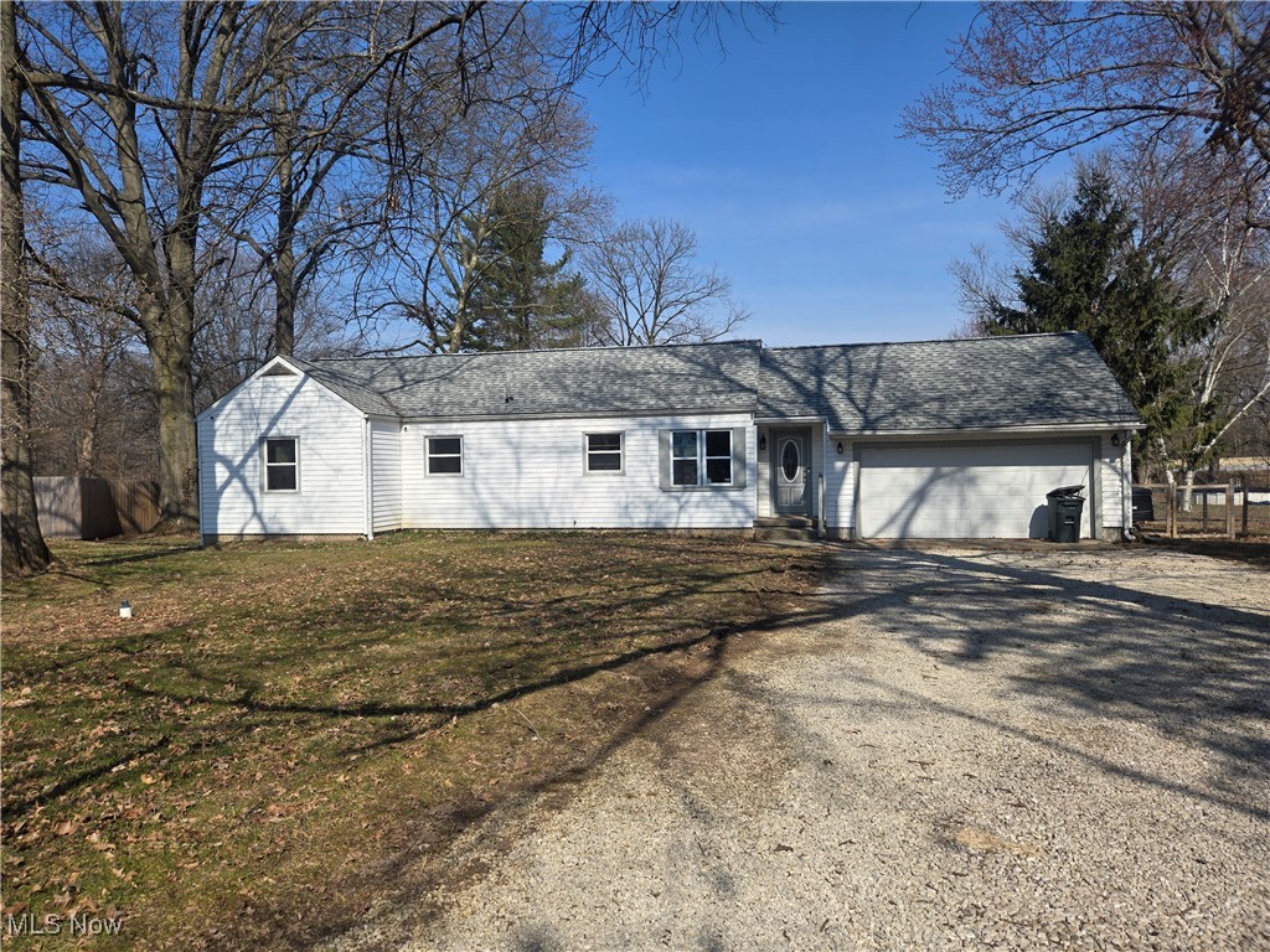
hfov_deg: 73.9
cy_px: 476
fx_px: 844
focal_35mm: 23
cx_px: 635
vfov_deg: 58.9
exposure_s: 1/2140
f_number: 1.8
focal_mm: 5.4
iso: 25
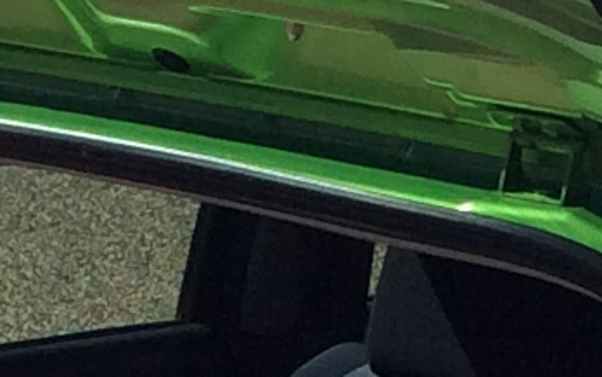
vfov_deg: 5.1
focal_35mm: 252
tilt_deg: -19.1
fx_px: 4137
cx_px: 490
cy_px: 763
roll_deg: -0.6
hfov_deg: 8.3
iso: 32
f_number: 2.4
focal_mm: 3.3
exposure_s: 1/1217
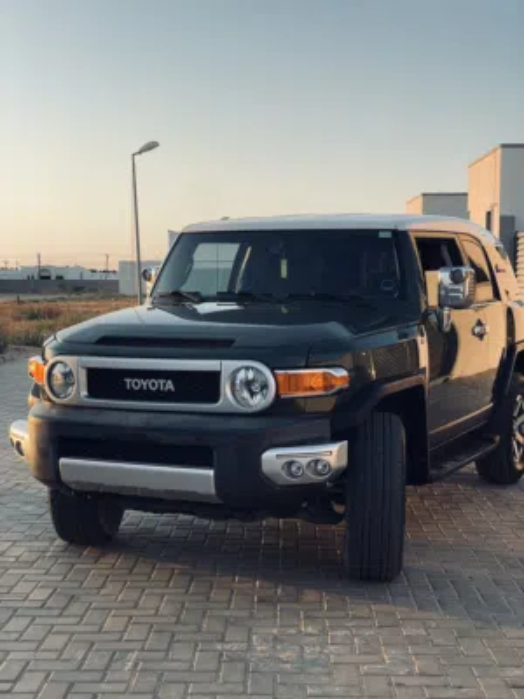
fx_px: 1050
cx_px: 262
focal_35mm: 52
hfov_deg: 28.0
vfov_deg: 36.8
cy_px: 350
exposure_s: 1/99
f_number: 2
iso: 32
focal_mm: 6
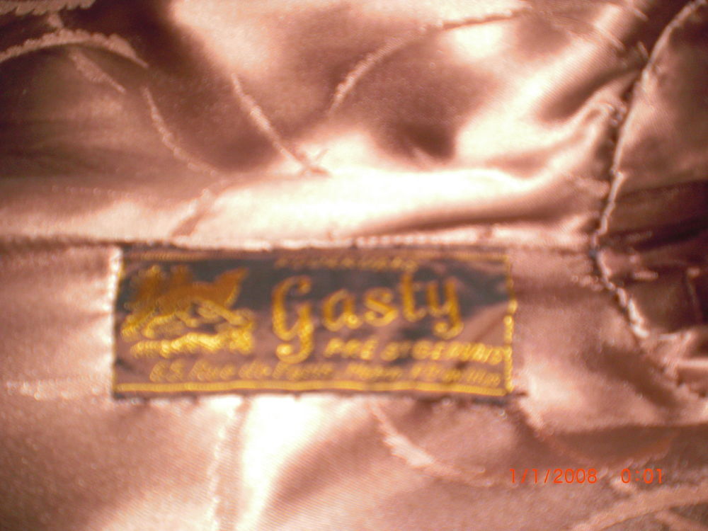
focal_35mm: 38
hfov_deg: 49.0
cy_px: 266
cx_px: 354
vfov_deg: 37.7
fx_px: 777
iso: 200
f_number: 3.1
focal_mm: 6.3
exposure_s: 1/60
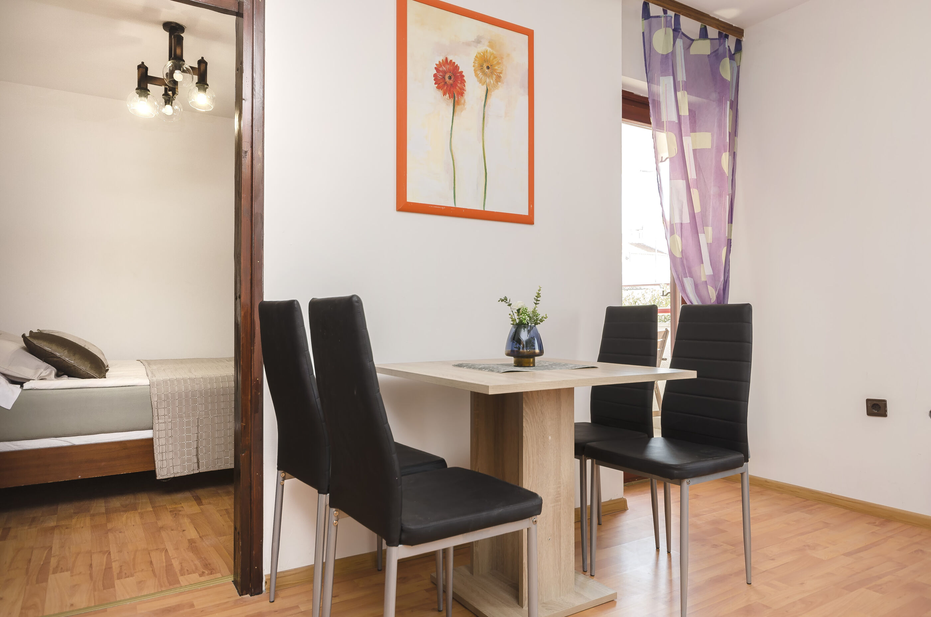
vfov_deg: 52.9
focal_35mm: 24
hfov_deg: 73.8
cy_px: 308
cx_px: 466
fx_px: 619
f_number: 7.1
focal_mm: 16
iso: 160
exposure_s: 1/20
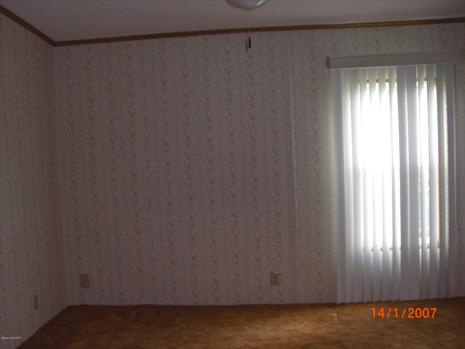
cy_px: 174
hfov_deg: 49.0
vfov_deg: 37.7
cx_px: 232
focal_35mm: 38
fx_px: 510
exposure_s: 1/30
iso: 200
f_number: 2.7
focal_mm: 6.2
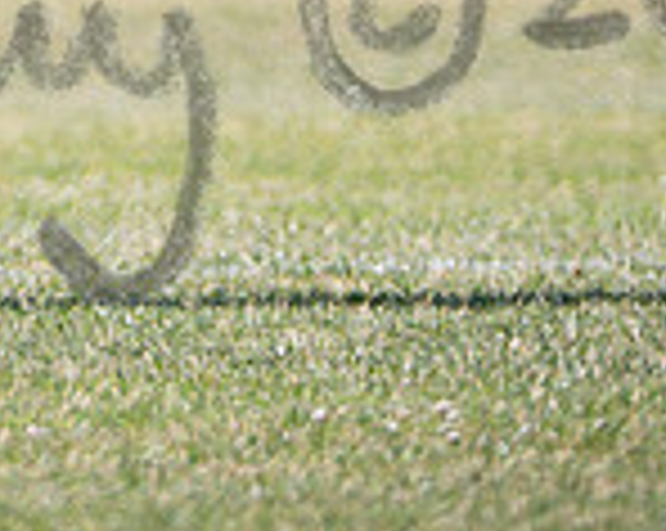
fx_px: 63543
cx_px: -465
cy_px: -547
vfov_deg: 0.5
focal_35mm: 3228
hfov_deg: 0.6
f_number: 4
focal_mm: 360
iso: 400
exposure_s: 1/1600
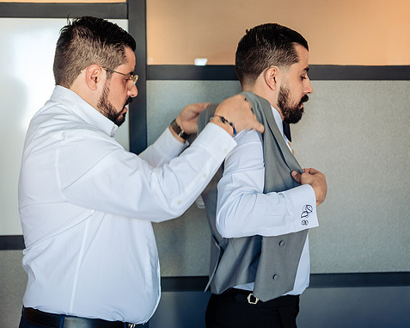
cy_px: 166
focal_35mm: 67
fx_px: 813
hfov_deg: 28.3
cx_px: 186
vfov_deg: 22.8
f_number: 4.5
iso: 800
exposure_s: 1/100
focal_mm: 55
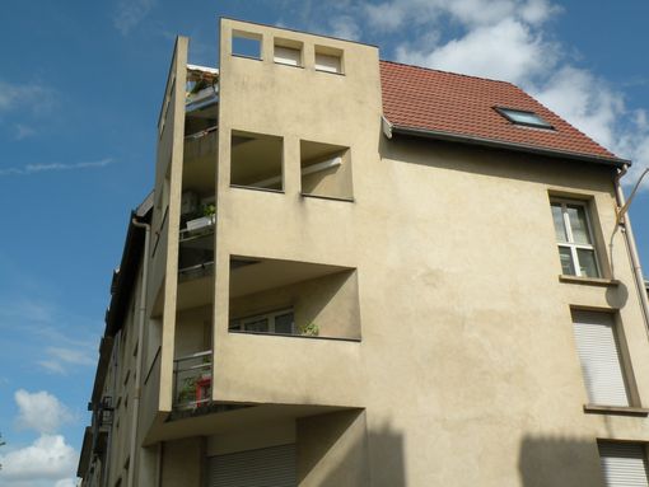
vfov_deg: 34.4
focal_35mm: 42
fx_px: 788
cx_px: 324
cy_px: 244
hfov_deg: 44.8
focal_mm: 7.4
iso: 64
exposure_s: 1/296
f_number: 7.1
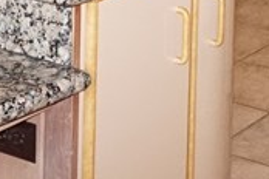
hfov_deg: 13.5
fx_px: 1121
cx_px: 274
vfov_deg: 8.2
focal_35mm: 150
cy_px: -299
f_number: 5.6
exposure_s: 1/160
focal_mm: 16
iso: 3200
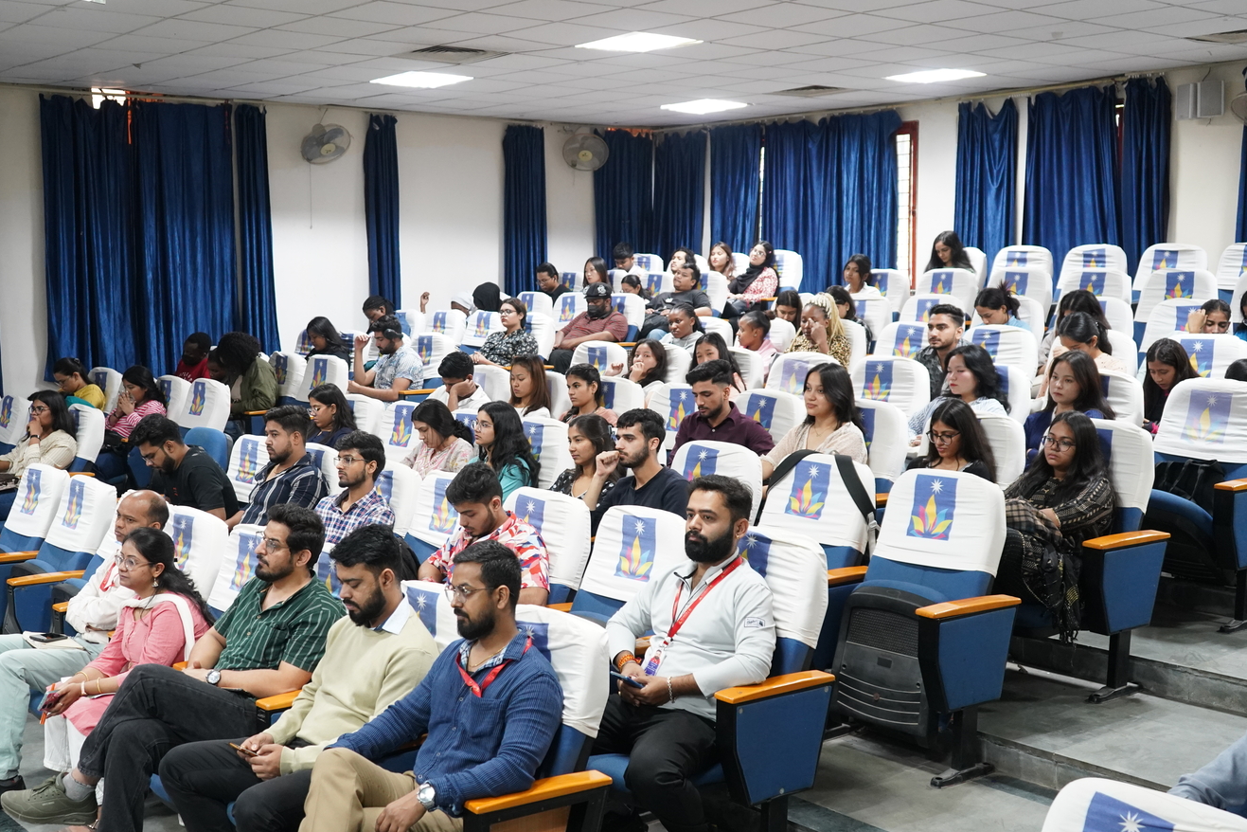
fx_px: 1420
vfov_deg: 32.6
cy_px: 432
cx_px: 561
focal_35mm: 41
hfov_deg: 47.3
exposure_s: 1/60
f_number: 4
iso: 4000
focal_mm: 36
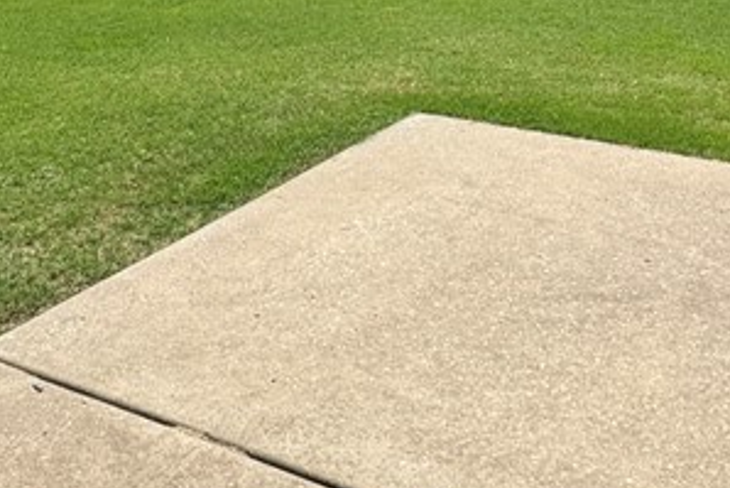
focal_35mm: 50
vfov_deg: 23.9
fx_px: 1014
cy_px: -142
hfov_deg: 39.0
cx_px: 500
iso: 50
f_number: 2.2
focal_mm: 2.22
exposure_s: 1/1477
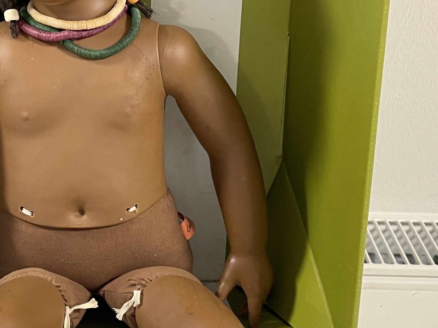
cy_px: 211
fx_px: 861
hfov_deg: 27.9
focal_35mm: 68
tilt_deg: -30.1
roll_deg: -1.2
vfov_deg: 21.6
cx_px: 82
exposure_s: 1/50
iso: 250
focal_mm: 5.1
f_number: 1.6
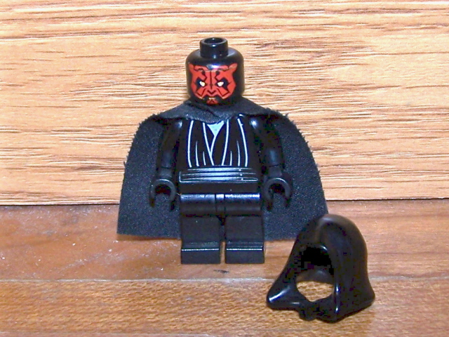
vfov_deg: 37.7
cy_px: 168
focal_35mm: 38
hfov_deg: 49.0
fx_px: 493
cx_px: 224
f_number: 2.8
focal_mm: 6.3
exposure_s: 1/60
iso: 80
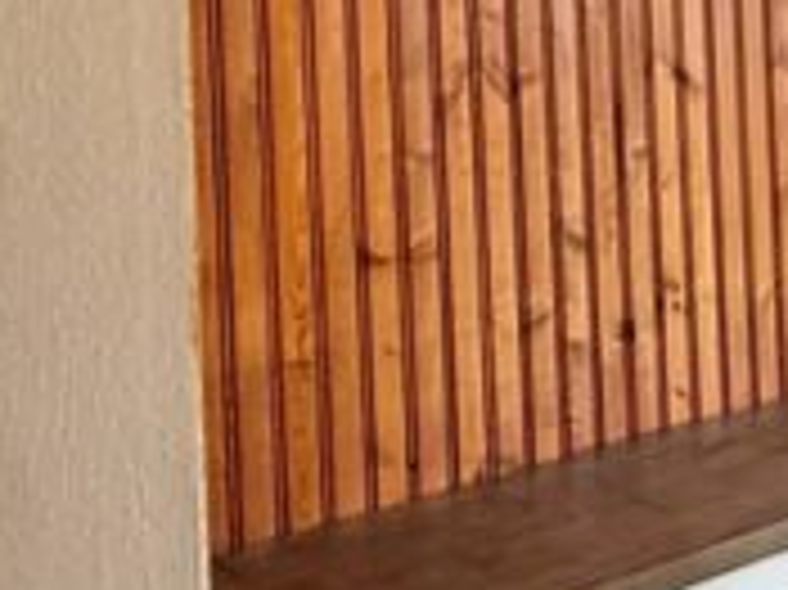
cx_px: 1099
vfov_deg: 21.9
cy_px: -23
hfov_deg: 25.0
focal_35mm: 64
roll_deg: +1.6
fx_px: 1456
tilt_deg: +1.3
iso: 250
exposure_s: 1/99
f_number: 2.2
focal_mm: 2.22
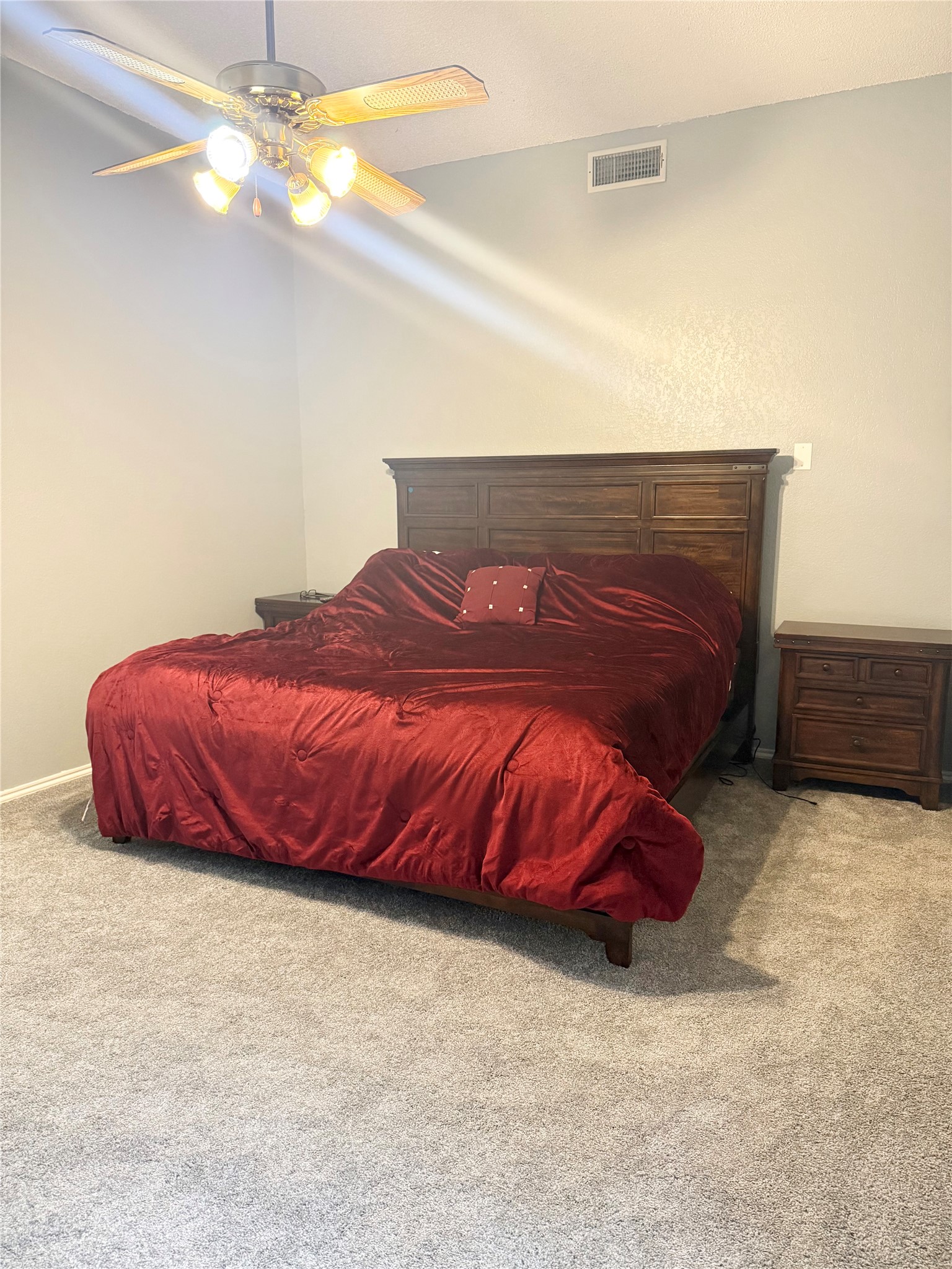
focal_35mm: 24
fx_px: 880
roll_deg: -0.3
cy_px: 634
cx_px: 476
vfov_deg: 71.6
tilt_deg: -9.1
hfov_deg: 56.8
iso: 500
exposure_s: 1/60
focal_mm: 6.76
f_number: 1.78
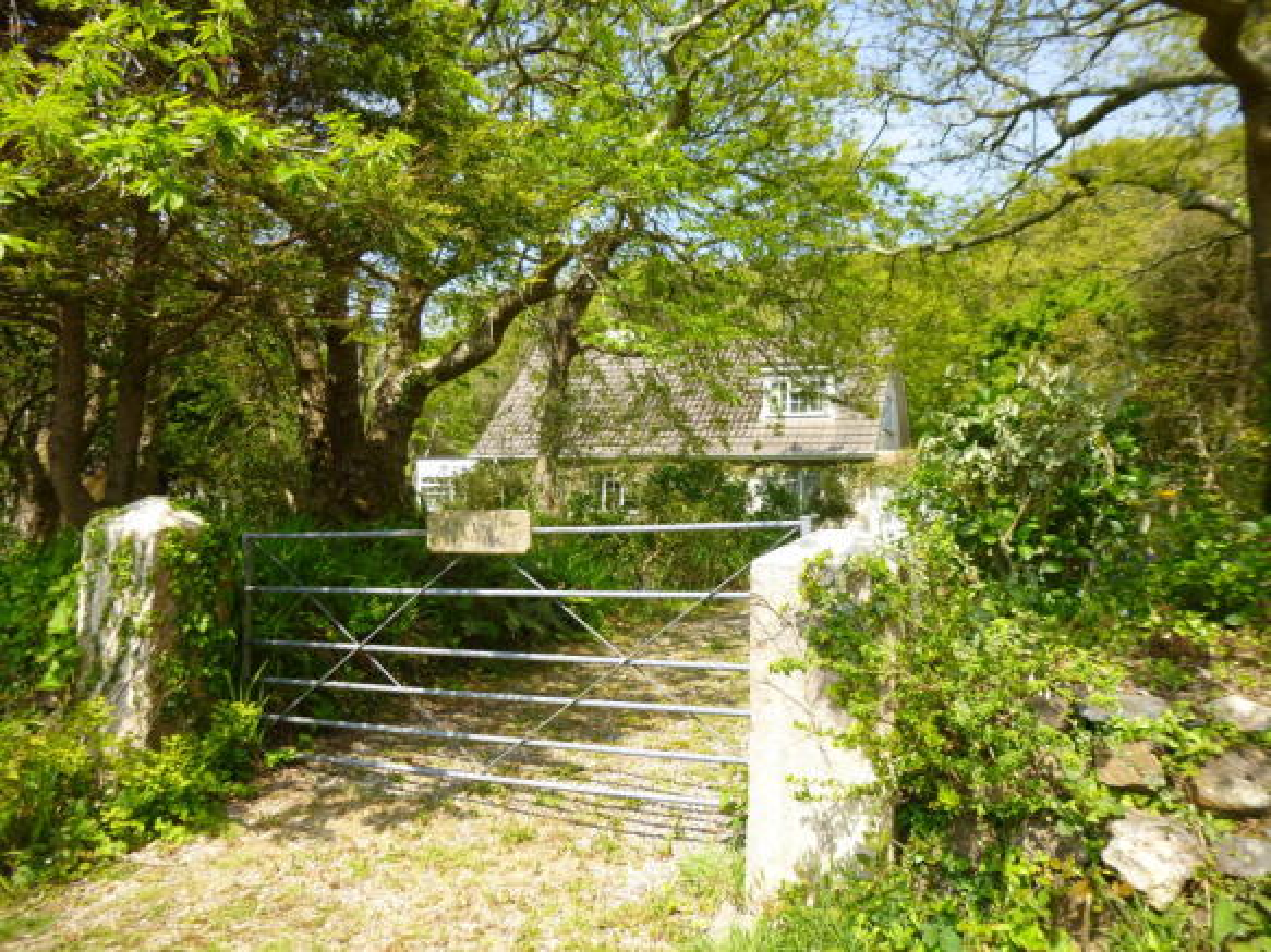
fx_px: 918
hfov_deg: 69.4
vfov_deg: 54.9
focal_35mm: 25
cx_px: 636
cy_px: 476
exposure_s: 1/400
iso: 100
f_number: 3.1
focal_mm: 4.5
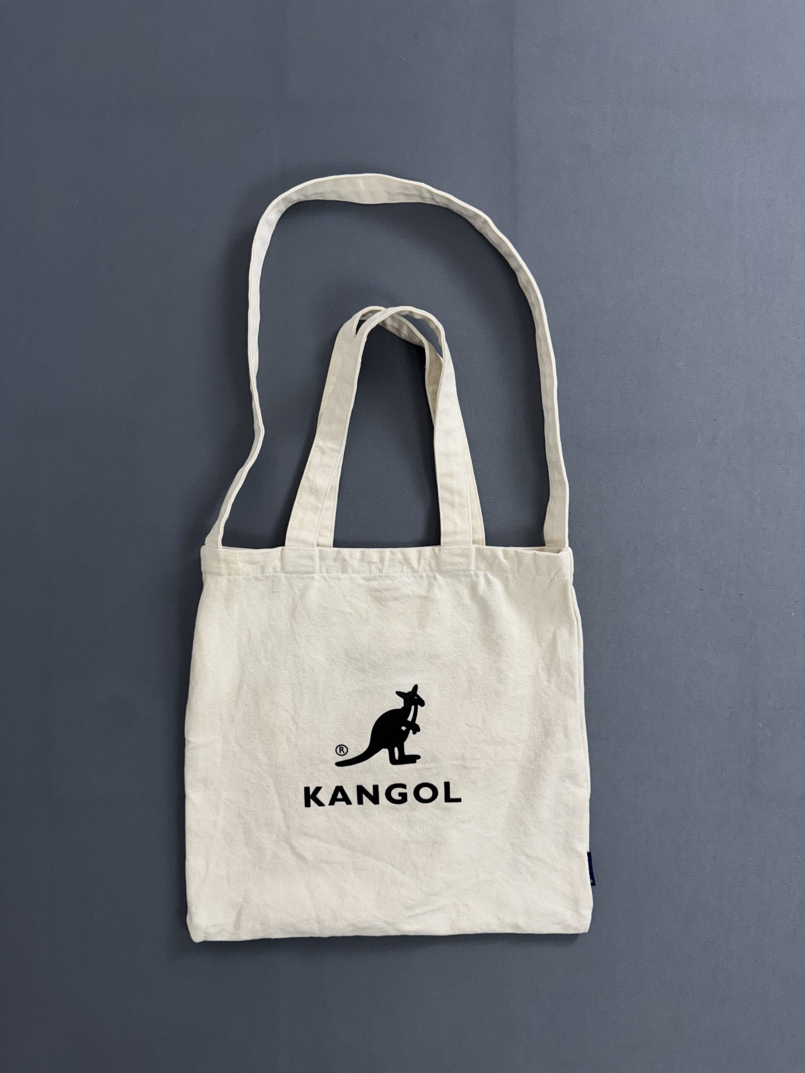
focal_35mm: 24
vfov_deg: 71.6
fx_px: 744
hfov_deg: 56.8
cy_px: 536
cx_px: 402
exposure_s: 1/120
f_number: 1.78
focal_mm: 6.76
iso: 100
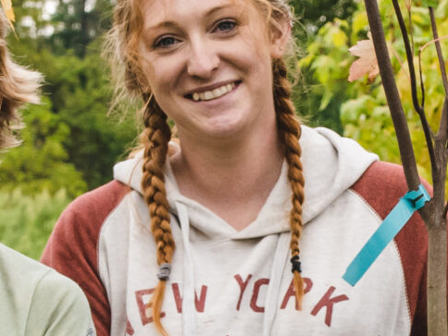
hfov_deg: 7.3
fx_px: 3494
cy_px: 309
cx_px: 384
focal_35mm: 270
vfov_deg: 5.5
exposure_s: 1/400
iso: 400
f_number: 4.5
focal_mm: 25
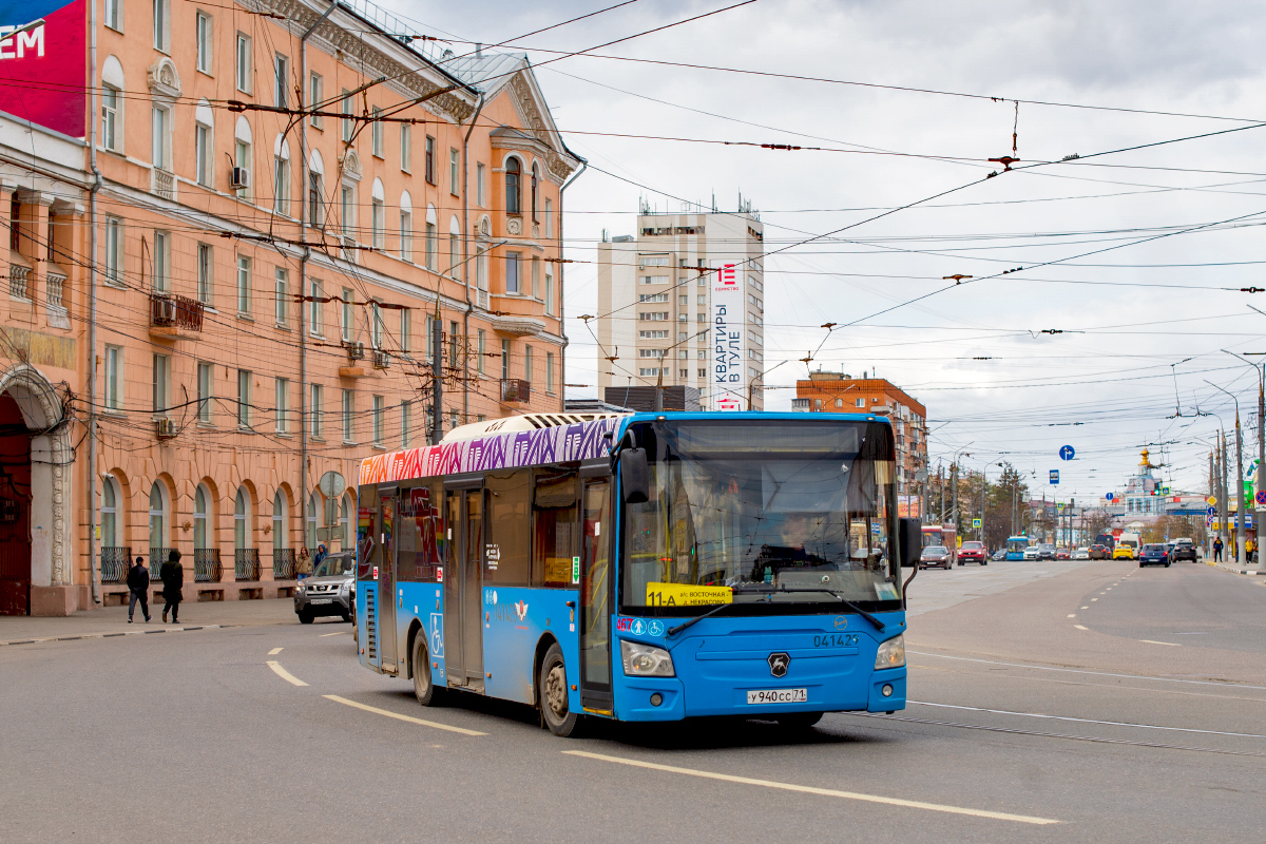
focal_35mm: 50
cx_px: 633
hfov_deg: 39.6
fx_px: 1758
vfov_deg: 27.0
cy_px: 422
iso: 160
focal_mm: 50
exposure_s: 1/500
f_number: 5.6
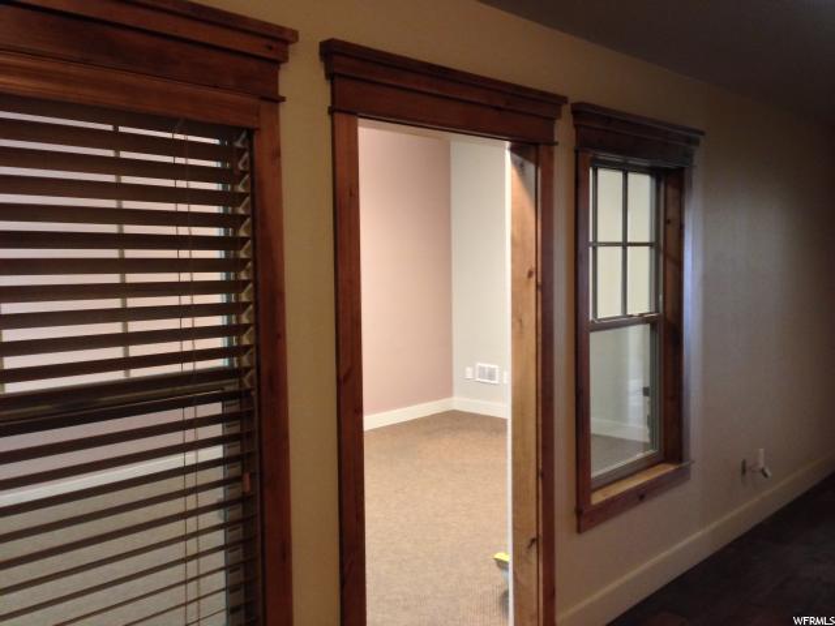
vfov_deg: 42.9
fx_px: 796
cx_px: 418
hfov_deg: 55.4
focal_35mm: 33
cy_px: 313
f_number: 2.4
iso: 250
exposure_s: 1/20
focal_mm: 4.12
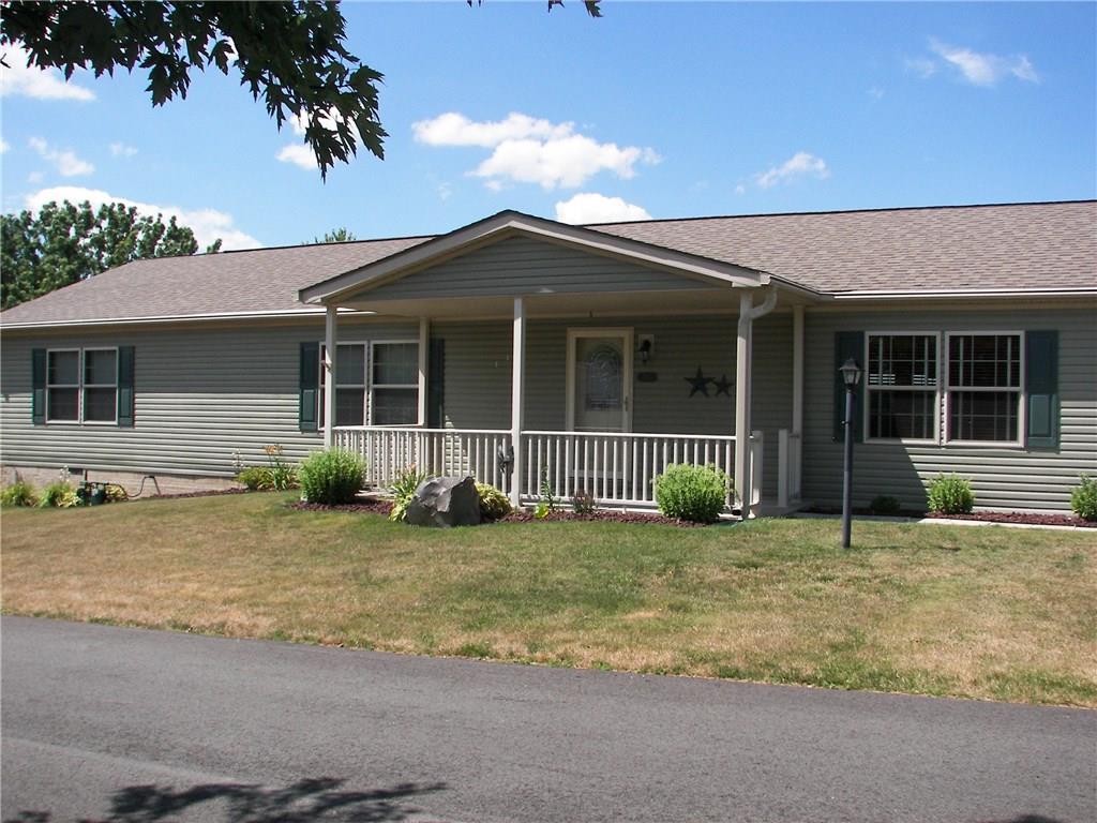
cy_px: 412
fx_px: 1141
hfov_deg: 51.4
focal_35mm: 36
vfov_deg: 39.7
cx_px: 548
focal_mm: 6
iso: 100
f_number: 4
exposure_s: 1/800
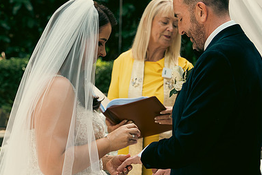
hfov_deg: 13.1
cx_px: 138
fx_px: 1143
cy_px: 92
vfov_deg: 8.7
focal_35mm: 157
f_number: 3.5
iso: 320
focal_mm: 69
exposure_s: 1/200
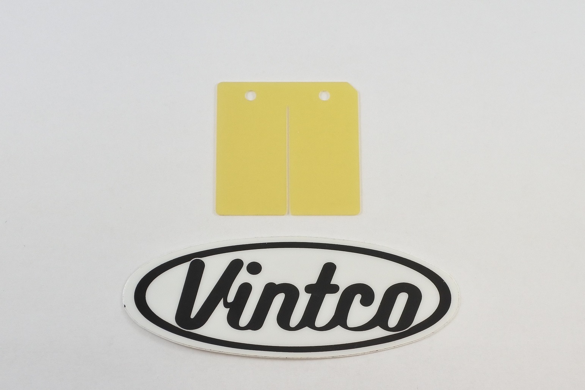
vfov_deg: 38.9
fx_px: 553
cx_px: 292
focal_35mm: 34
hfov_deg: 55.8
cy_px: 195
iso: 400
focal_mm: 12.8
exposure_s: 1/200
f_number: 4
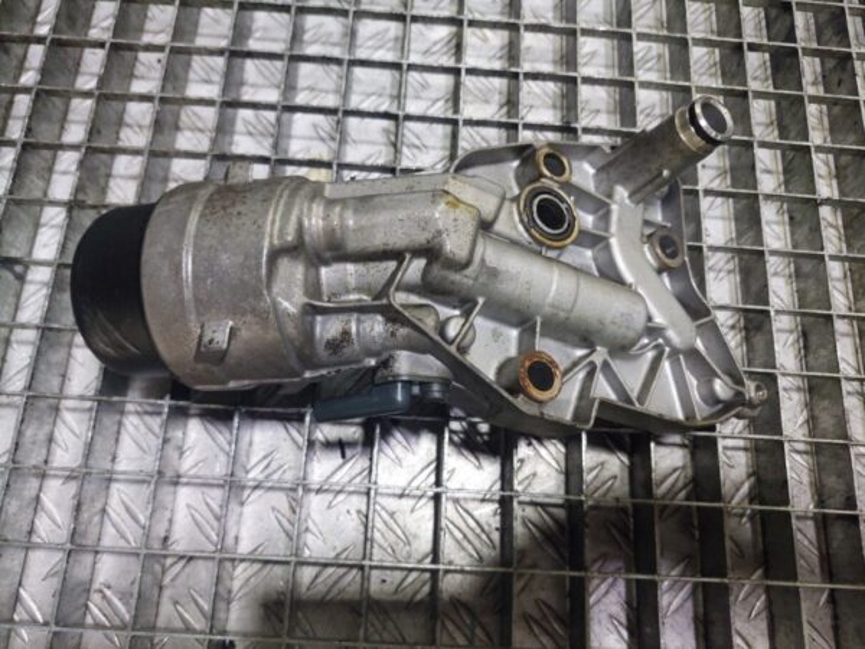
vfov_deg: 54.9
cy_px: 324
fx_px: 625
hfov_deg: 69.4
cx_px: 432
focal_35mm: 25
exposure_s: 1/50
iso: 160
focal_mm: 5.23
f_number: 1.8
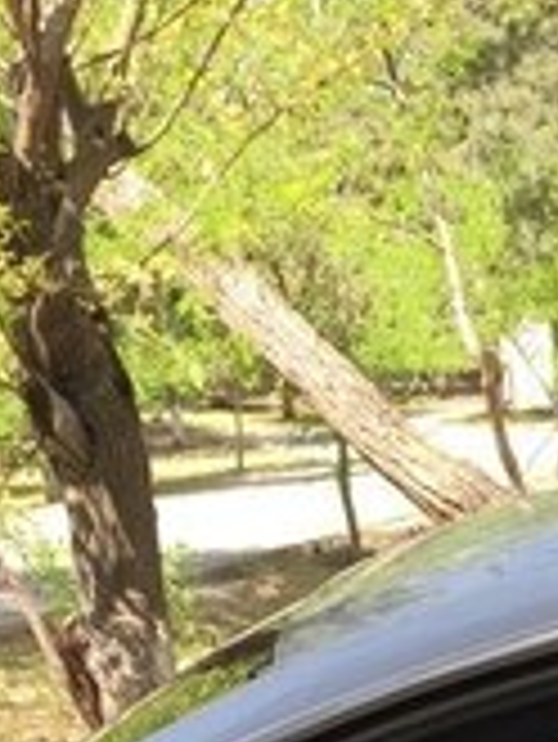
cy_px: 1012
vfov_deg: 20.2
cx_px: 580
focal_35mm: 87
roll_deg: +5.4
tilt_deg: -19.3
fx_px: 1867
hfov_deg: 16.6
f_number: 2.2
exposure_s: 1/341
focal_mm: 4.15
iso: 32
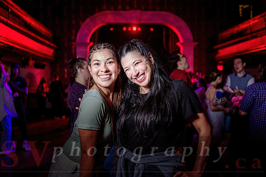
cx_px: 141
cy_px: 83
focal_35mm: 42
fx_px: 307
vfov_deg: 32.2
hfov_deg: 46.8
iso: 1000
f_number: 3.2
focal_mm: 38
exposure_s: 1/60
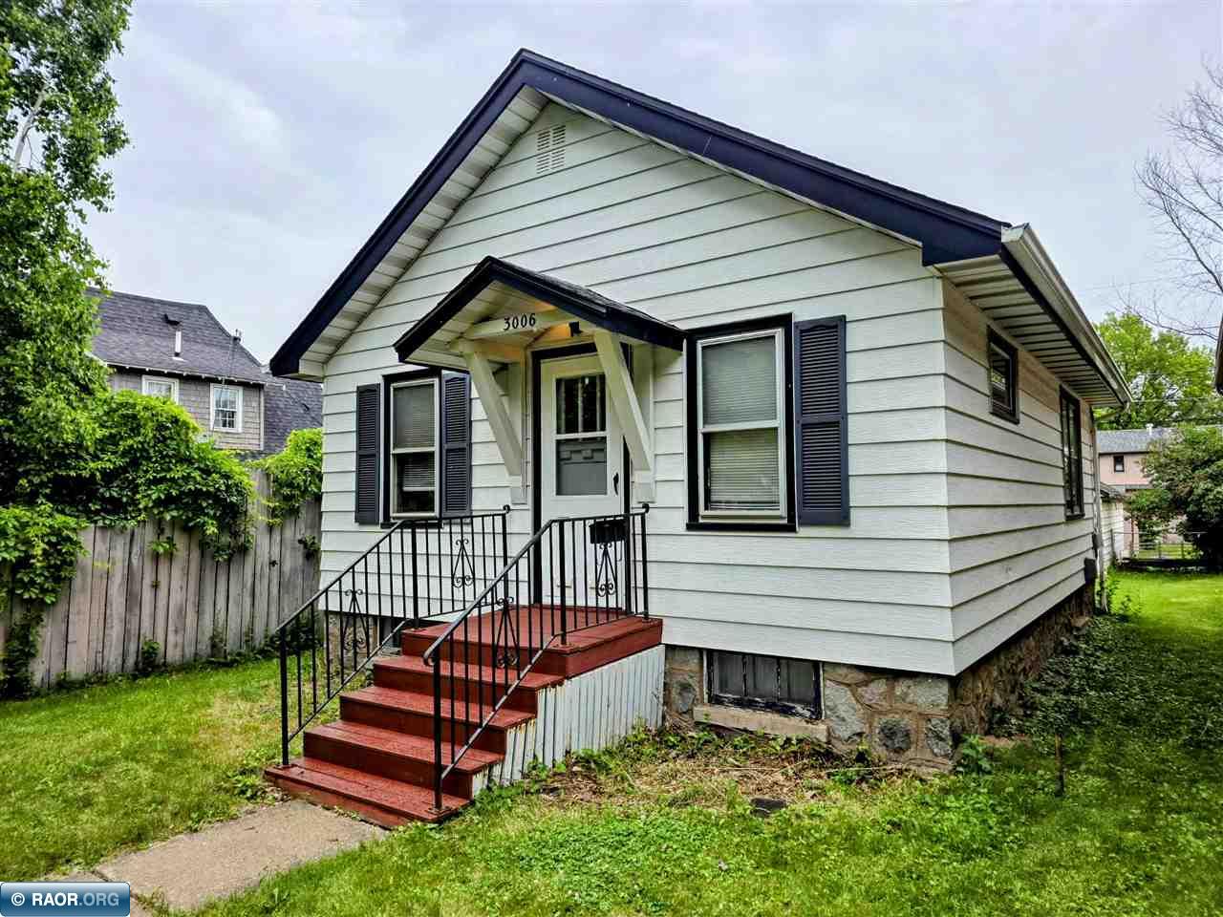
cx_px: 612
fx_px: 813
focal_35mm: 23
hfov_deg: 73.9
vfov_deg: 58.9
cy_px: 458
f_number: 1.7
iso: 80
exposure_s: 1/1328
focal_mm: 6.3
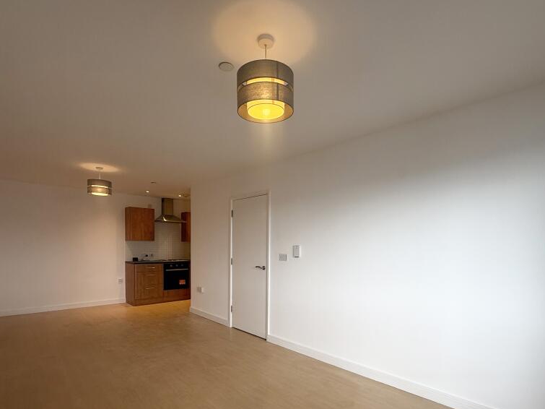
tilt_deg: -1.4
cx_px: 277
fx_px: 299
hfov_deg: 84.7
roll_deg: -0.6
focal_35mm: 19
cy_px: 254
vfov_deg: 67.7
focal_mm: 2.22
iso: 64
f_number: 2.2
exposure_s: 1/99
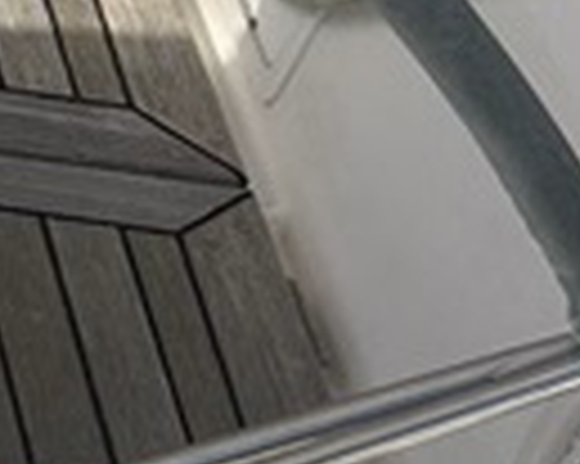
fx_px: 3396
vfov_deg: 7.7
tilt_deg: -29.2
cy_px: -225
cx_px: -1124
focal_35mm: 198
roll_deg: +1.2
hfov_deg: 8.3
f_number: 1.5
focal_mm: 5.7
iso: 50
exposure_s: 1/4115
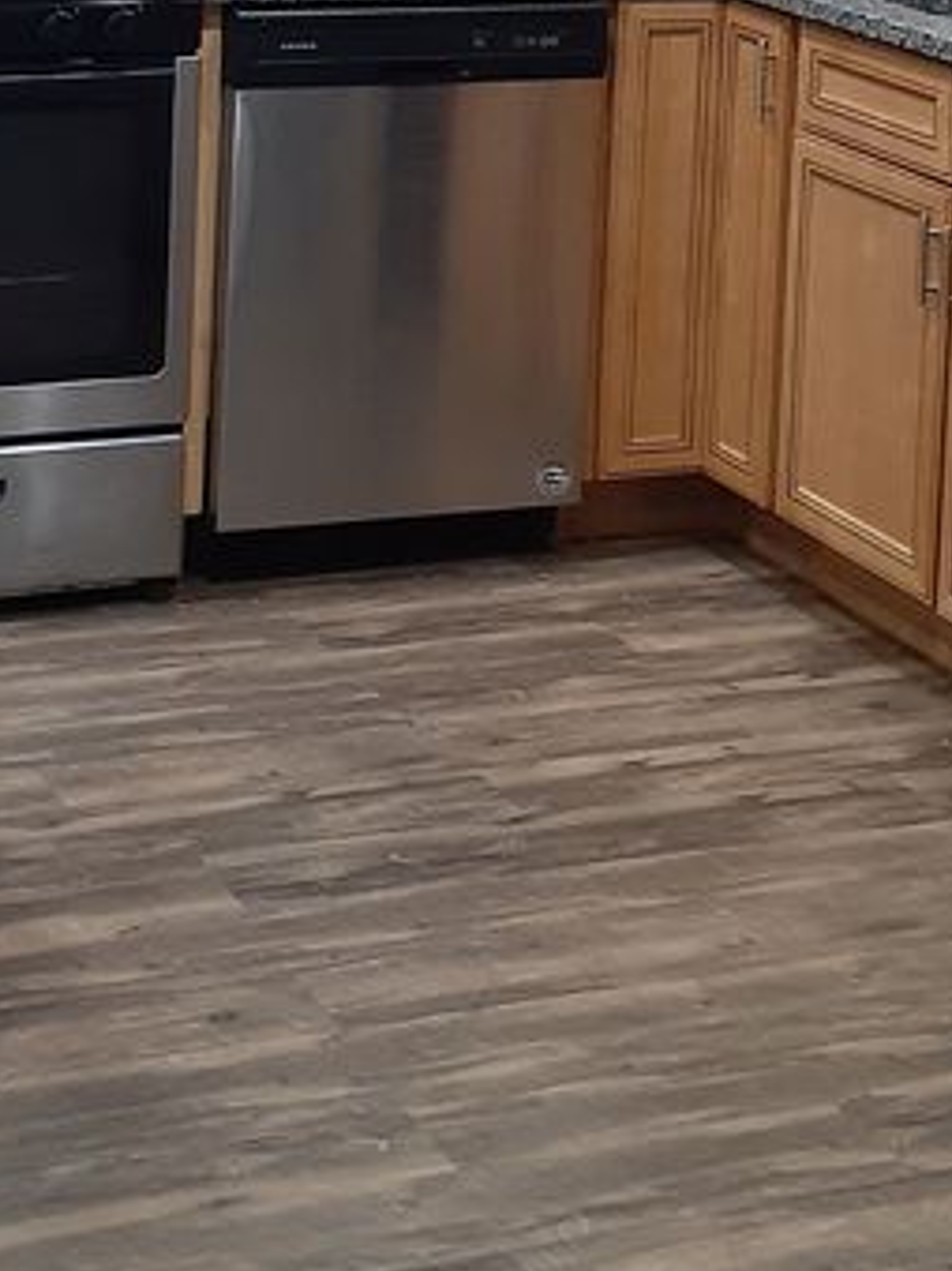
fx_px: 3156
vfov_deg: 21.5
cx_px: 157
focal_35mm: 86
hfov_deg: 17.0
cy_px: -146
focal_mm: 3.6
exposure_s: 1/30
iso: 250
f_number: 1.9
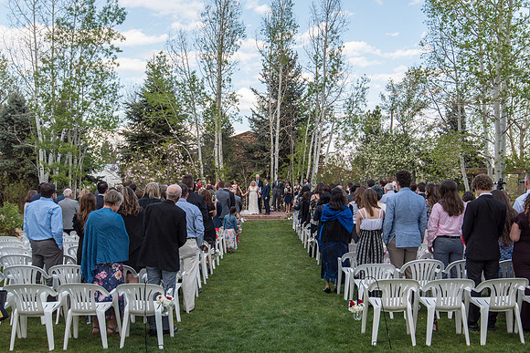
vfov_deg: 39.6
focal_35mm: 33
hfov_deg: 56.8
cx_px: 268
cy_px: 200
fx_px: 491
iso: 100
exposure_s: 1/320
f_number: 4
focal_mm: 29
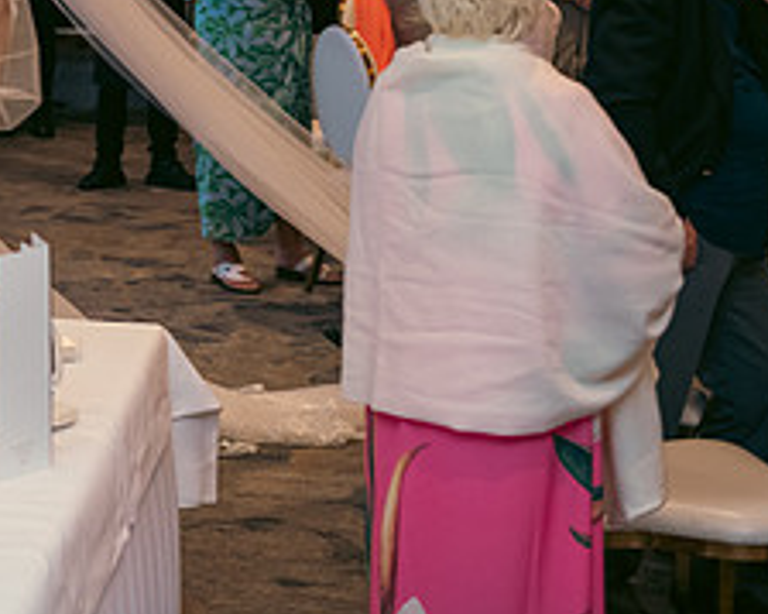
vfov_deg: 14.1
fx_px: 2431
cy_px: -39
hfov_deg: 17.3
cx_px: -110
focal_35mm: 107
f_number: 3.5
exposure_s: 1/160
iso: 800
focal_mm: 44
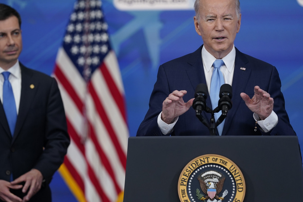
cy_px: 118
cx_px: 139
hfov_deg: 8.0
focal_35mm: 259
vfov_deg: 5.3
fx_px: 2180
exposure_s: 1/250
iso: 1250
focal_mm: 187
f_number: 3.2
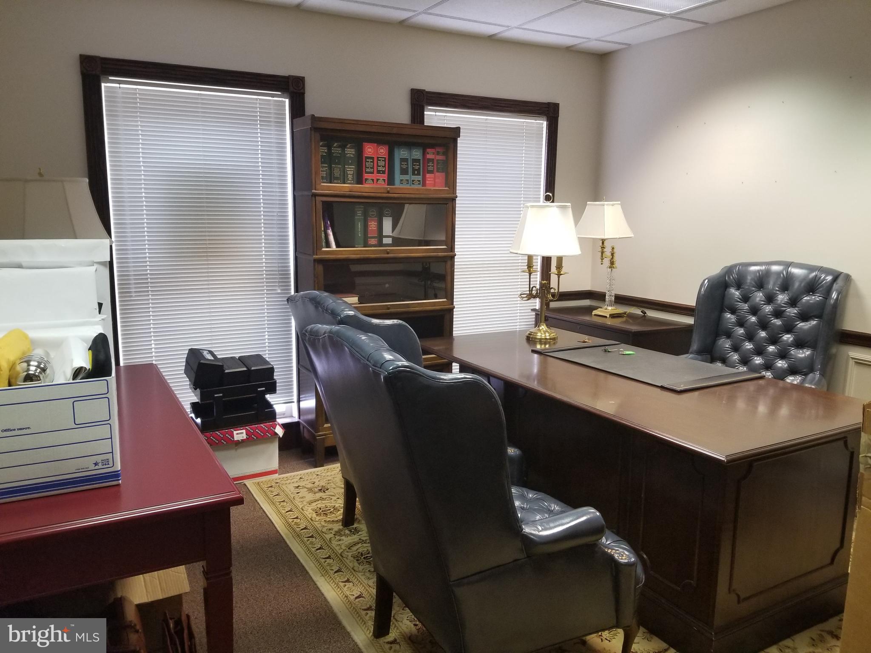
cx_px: 436
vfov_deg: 53.1
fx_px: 654
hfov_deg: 67.3
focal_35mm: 26
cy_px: 326
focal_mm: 4.25
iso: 160
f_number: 1.7
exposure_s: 1/30
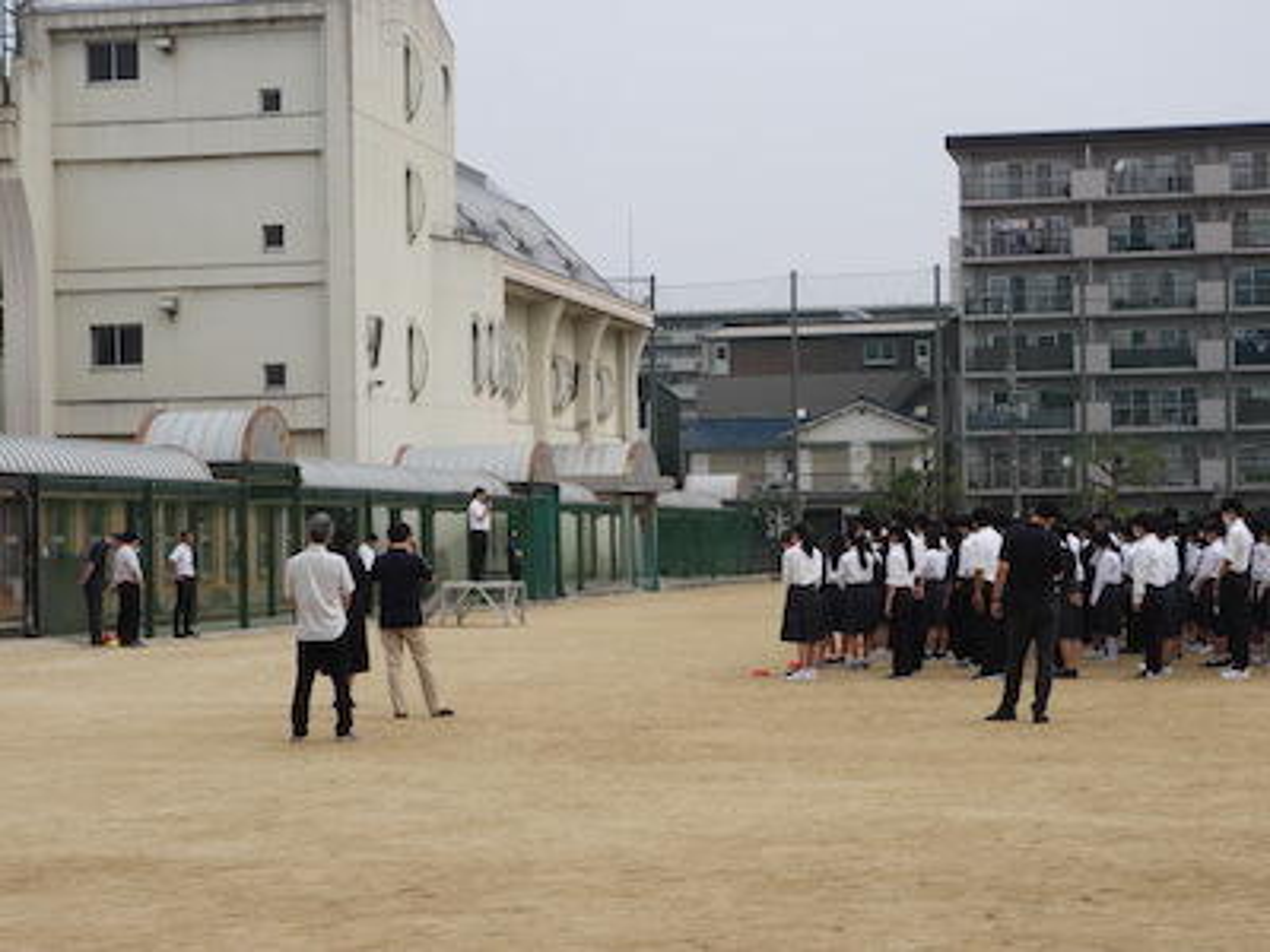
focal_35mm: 80
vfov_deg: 18.4
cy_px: 476
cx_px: 635
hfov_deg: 24.4
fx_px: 2935
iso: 100
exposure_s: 1/800
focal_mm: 14.3
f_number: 4.5
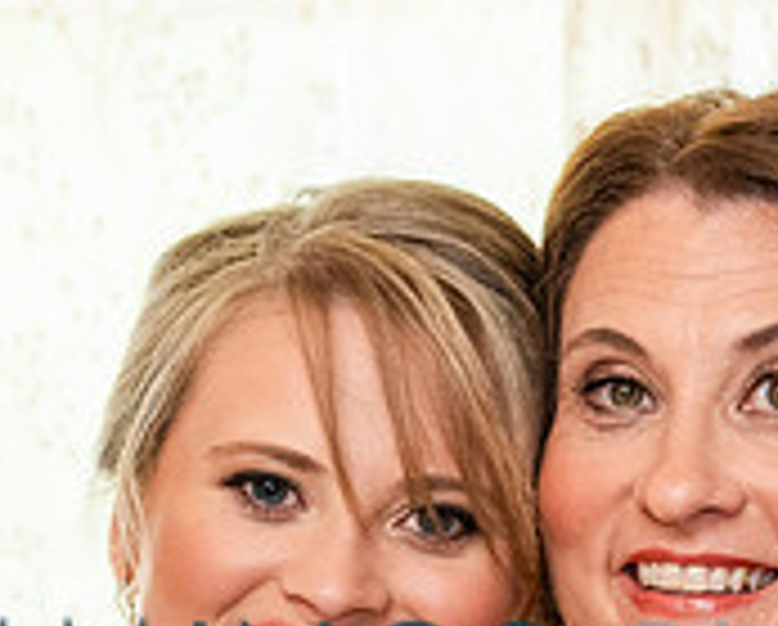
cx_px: 477
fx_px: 7104
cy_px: 664
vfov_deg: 5.0
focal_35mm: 308
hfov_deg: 6.3
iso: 1000
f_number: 3.5
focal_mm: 98
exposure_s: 1/200
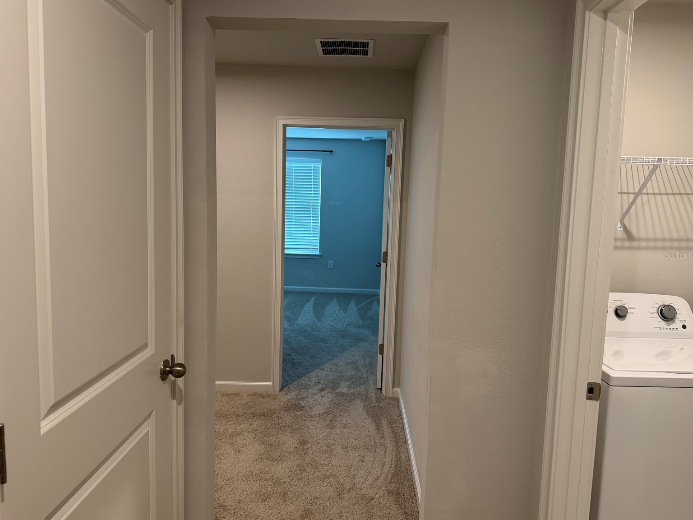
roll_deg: -1.5
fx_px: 500
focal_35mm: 25
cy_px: 255
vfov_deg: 54.9
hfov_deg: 69.4
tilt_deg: -7.8
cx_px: 346
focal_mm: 6.76
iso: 200
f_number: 1.78
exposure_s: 1/120
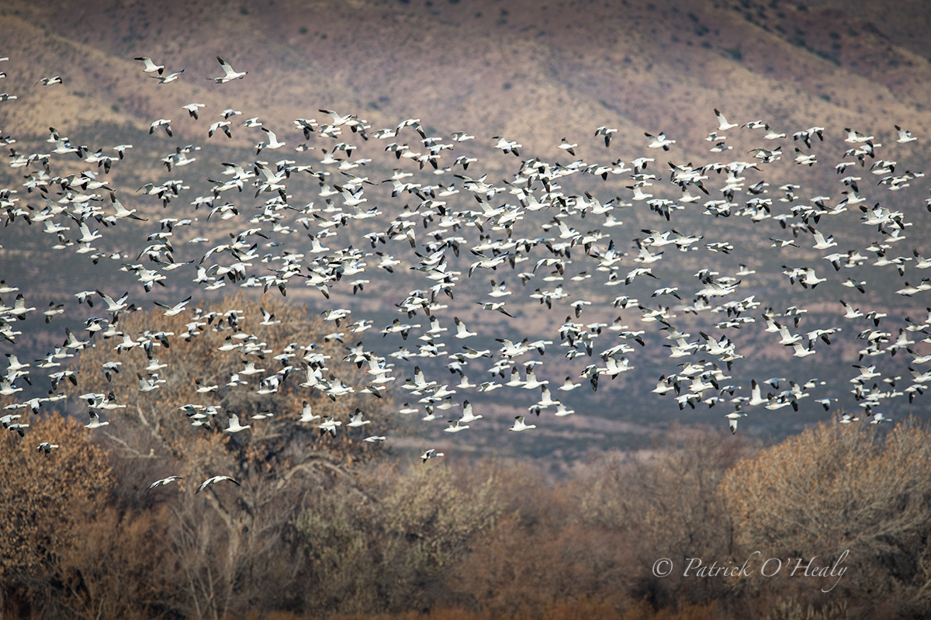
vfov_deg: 2.3
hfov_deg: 3.4
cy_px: 310
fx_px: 15509
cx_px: 466
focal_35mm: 600
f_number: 20
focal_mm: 600
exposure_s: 1/3200
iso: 400
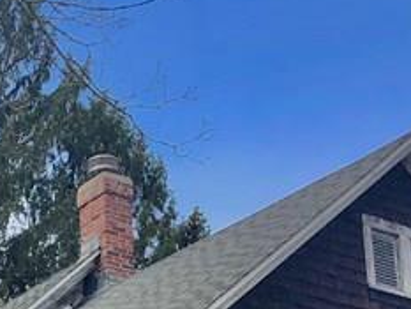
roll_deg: +0.2
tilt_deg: +10.0
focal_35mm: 123
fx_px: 1461
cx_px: -111
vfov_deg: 11.1
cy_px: 595
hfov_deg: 15.3
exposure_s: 1/2825
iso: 20
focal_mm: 3.99
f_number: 1.8
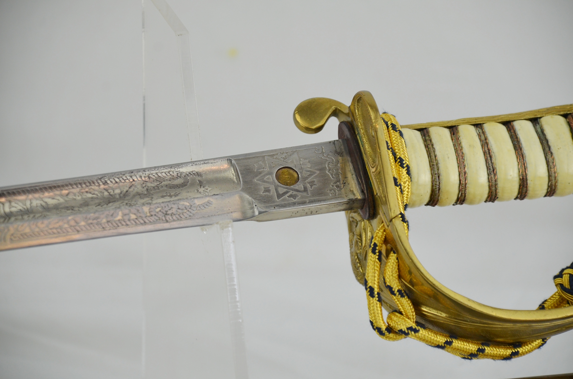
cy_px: 190
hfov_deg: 10.2
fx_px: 3216
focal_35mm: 202
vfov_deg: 6.8
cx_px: 286
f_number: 5.6
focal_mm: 135
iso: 560
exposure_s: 1/250
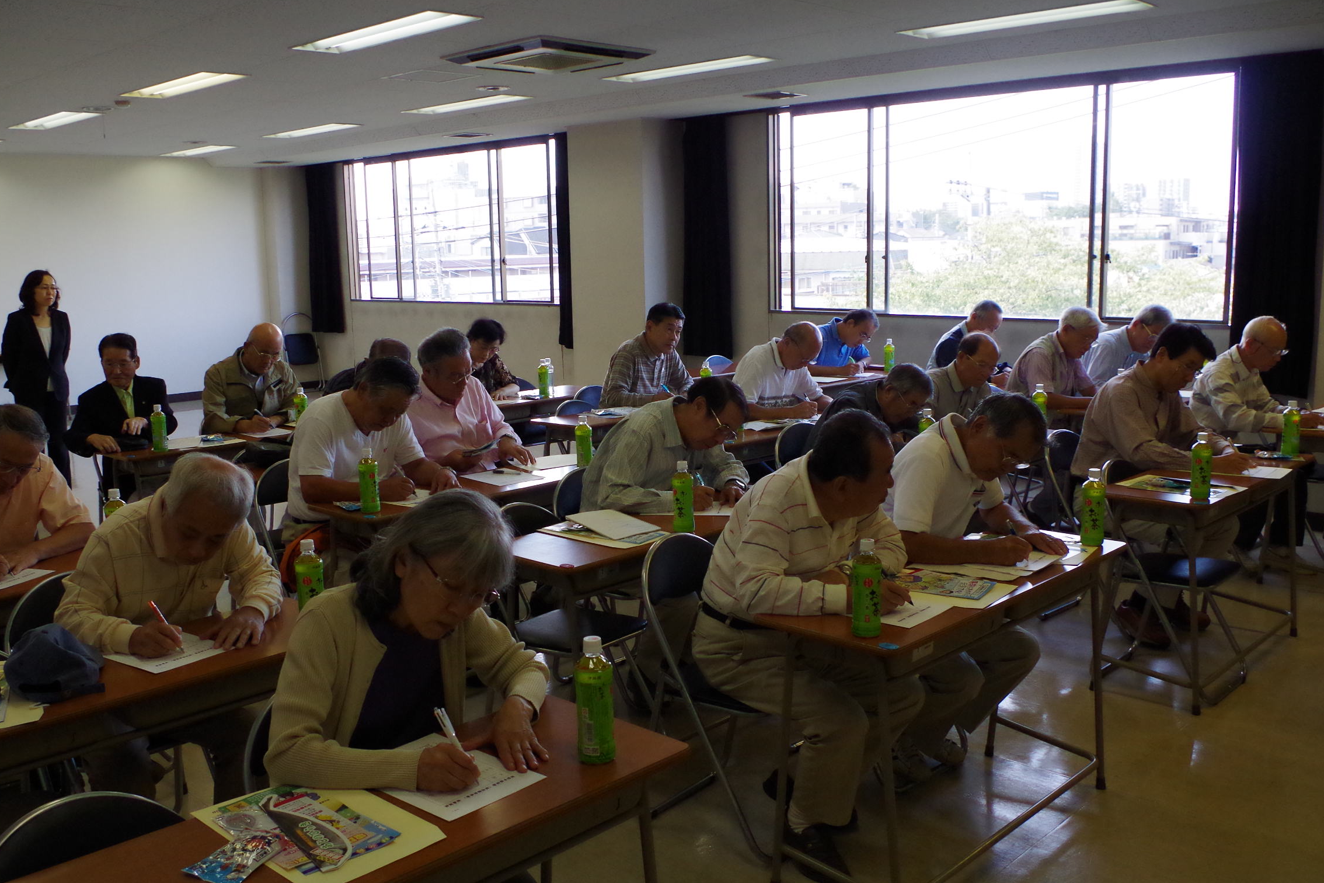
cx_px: 618
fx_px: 1177
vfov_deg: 41.1
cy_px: 454
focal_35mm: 32
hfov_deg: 58.7
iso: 1600
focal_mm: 18
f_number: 6.3
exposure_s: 1/250
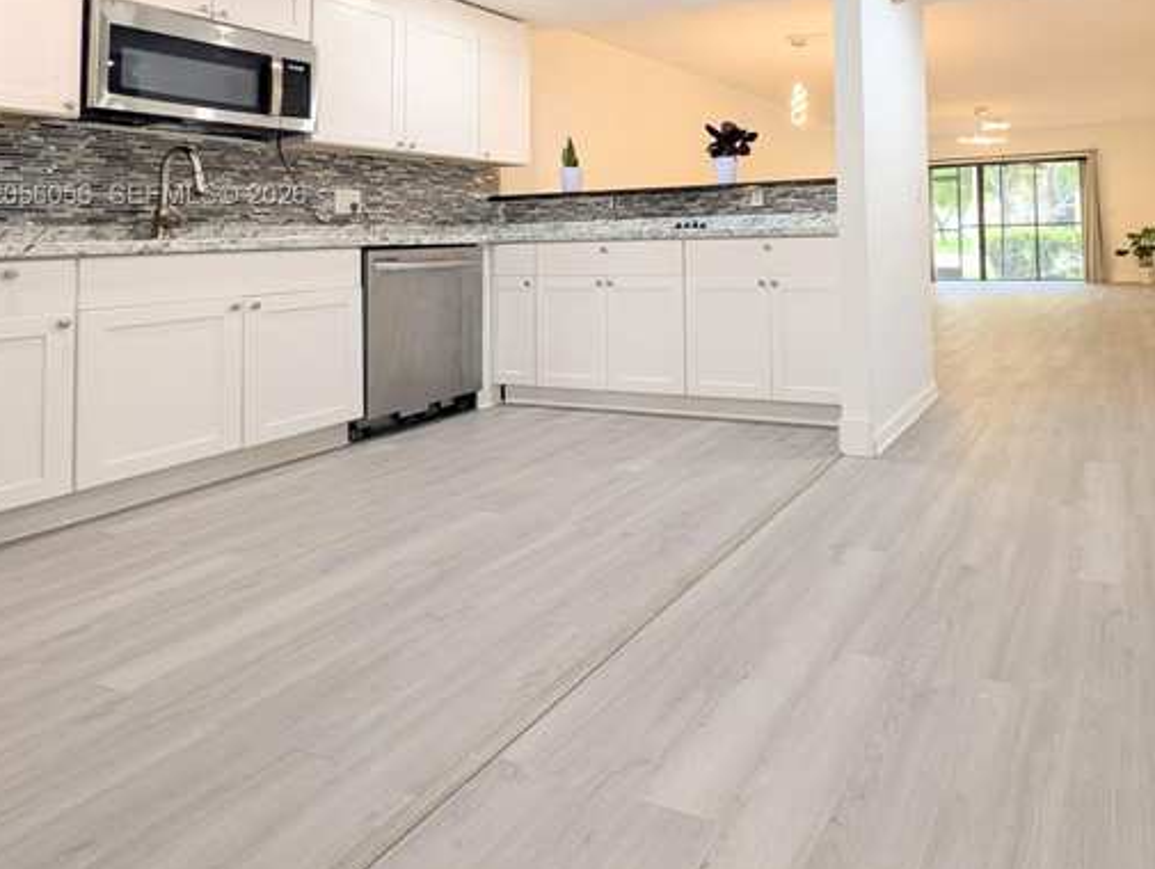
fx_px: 635
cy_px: 197
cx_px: 865
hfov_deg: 78.3
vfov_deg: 63.9
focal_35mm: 19
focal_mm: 2.02
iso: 67
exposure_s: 1/60
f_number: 1.7
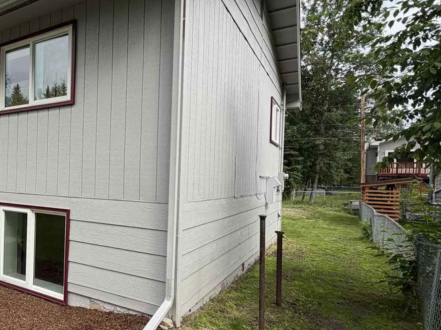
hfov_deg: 58.3
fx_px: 344
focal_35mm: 27
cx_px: 66
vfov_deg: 51.3
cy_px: 180
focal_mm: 2.22
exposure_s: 1/694
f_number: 2.2
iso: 40
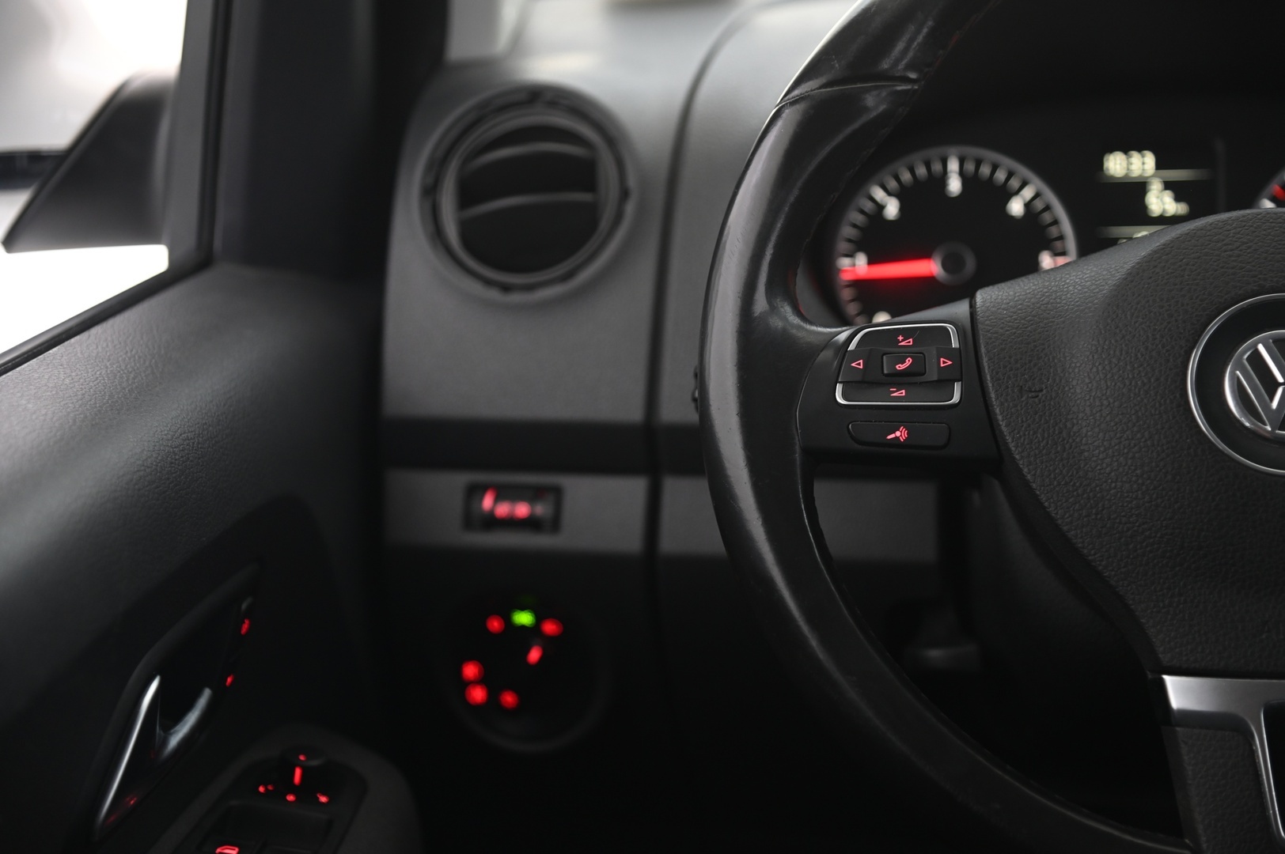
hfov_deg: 31.0
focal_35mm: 65
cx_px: 642
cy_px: 427
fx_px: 2318
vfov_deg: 20.9
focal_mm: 65
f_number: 4
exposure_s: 1/10
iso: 1000
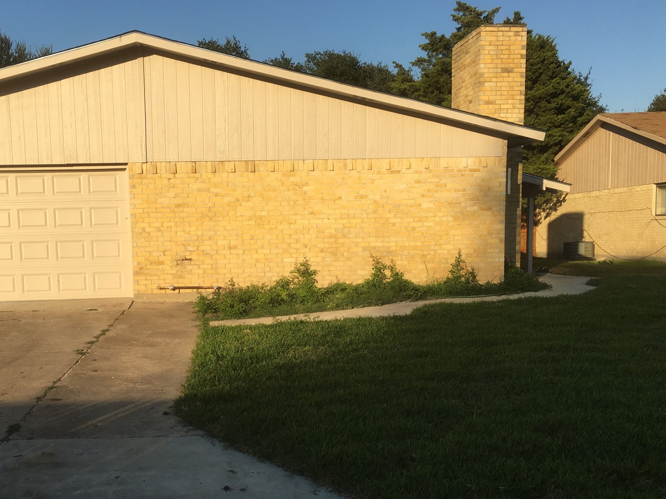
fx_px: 750
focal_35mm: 39
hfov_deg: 47.4
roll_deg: +1.3
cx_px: 245
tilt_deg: -6.9
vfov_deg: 36.6
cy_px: 315
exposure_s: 1/1538
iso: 25
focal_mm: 4.15
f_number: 2.2
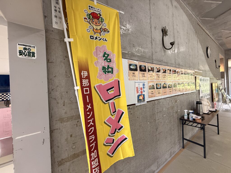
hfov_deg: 102.1
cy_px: 86
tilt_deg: +0.0
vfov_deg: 85.7
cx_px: 116
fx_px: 93
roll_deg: +2.4
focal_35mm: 14
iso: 250
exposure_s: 1/60
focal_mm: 2.22
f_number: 2.2
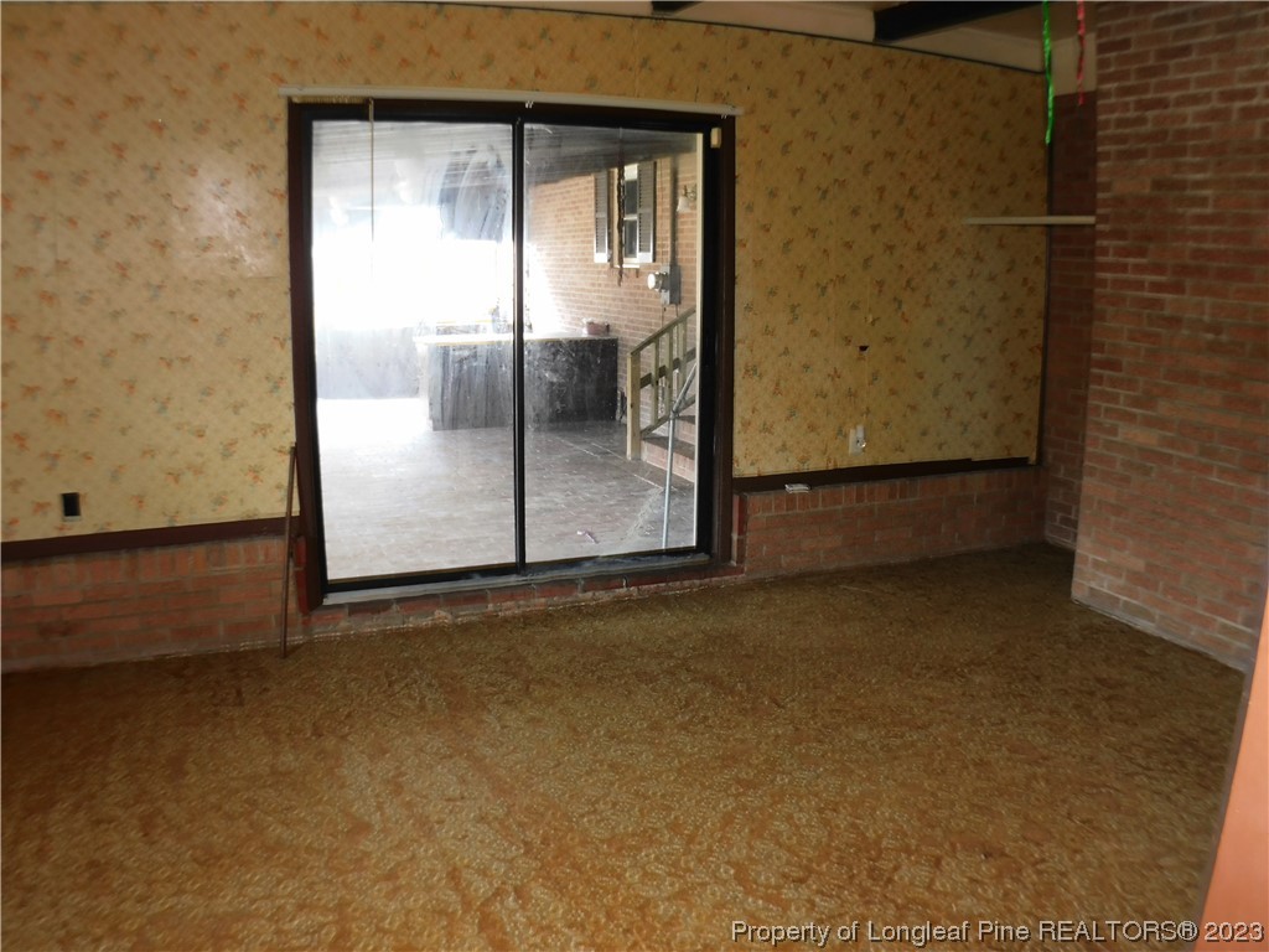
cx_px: 634
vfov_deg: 26.6
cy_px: 476
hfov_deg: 34.9
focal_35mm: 55
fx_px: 2016
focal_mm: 9.9
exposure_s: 1/30
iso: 125
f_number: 4
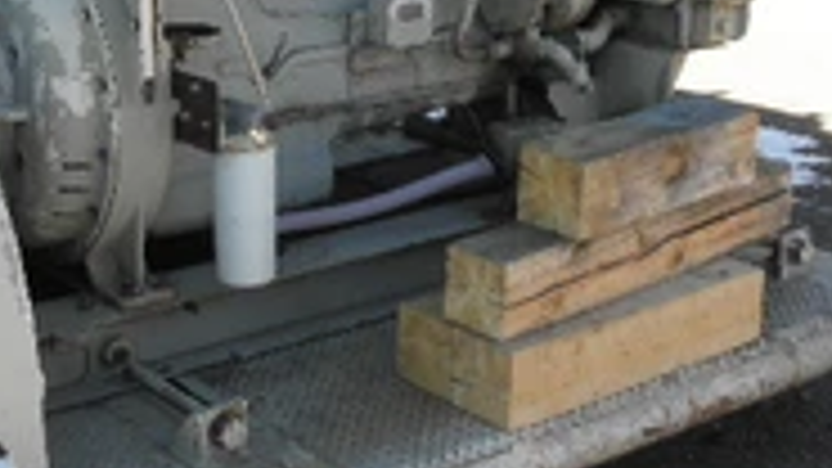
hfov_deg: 31.0
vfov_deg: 18.1
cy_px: 94
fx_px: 1456
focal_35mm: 66
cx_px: 157
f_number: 3
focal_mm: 5
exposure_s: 1/250
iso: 64
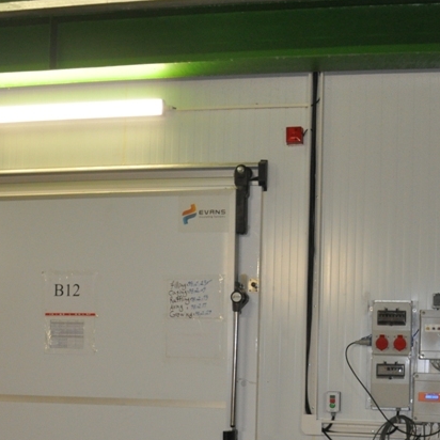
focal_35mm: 57
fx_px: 820
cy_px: 358
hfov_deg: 29.8
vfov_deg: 29.3
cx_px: 292
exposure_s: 1/80
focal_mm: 18
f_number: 3.5
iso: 800
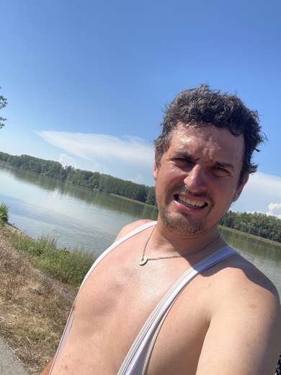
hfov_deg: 46.8
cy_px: 188
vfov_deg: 60.0
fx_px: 325
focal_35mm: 30
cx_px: 140
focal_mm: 2.71
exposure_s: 1/964
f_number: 2.2
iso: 25
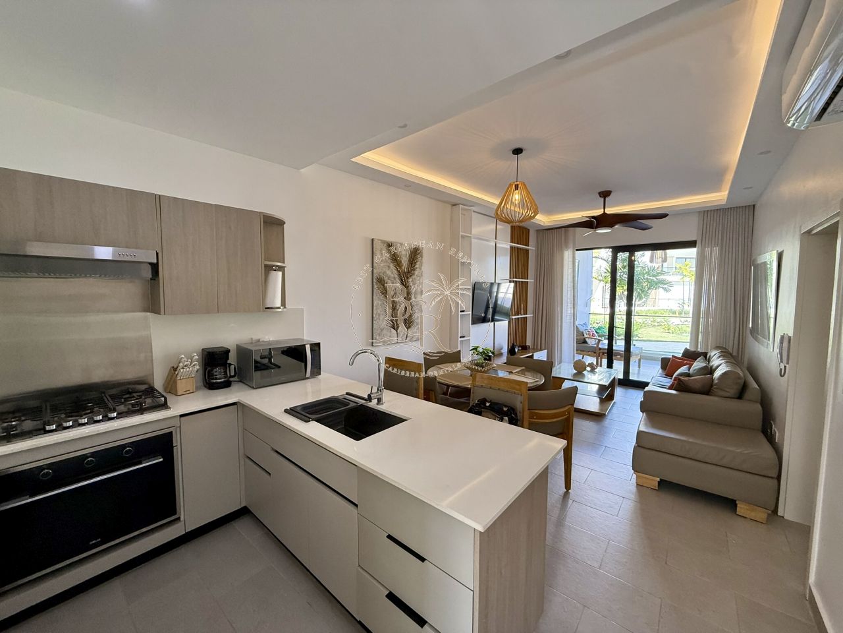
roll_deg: -0.3
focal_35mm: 14
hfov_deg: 102.1
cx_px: 422
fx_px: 341
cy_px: 316
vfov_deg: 85.7
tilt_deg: -3.5
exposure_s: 1/120
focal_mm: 2.22
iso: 160
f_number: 2.2
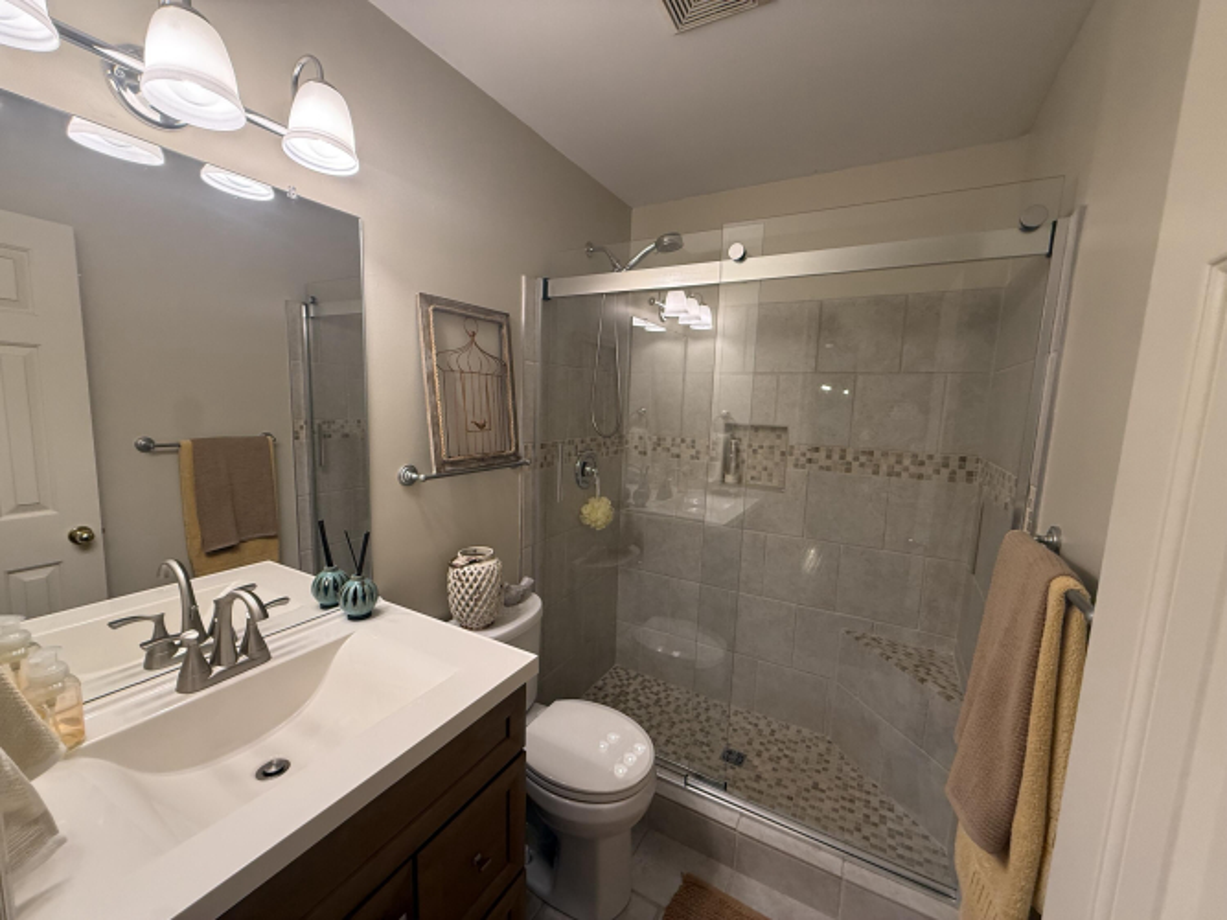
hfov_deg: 102.1
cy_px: 460
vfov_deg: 85.7
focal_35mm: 14
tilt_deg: -6.7
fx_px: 496
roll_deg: -1.5
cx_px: 614
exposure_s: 1/60
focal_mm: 2.22
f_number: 2.2
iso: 200
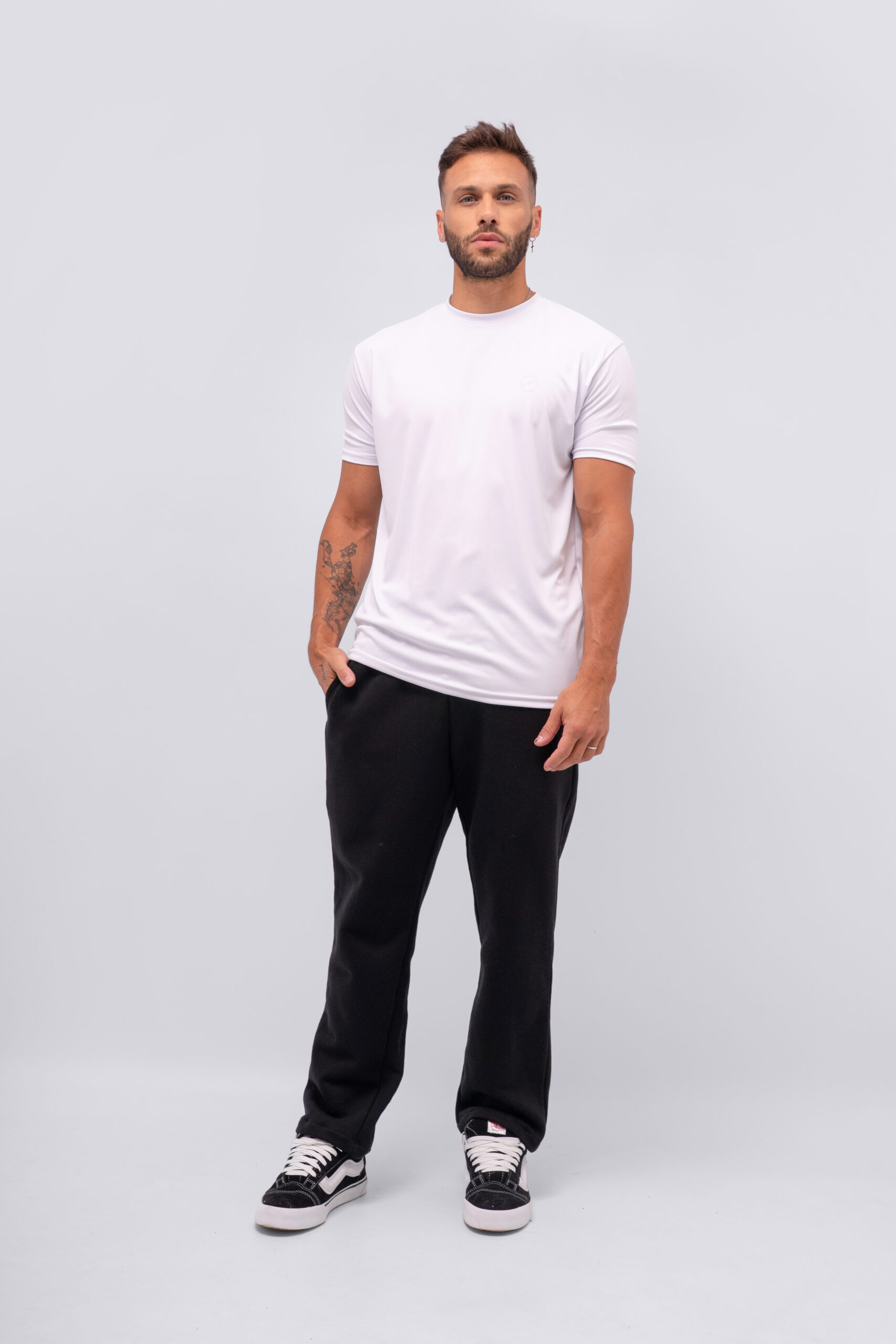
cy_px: 672
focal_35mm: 45
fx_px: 1680
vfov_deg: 43.6
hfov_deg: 29.9
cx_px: 448
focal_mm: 45
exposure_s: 1/160
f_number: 9
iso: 250
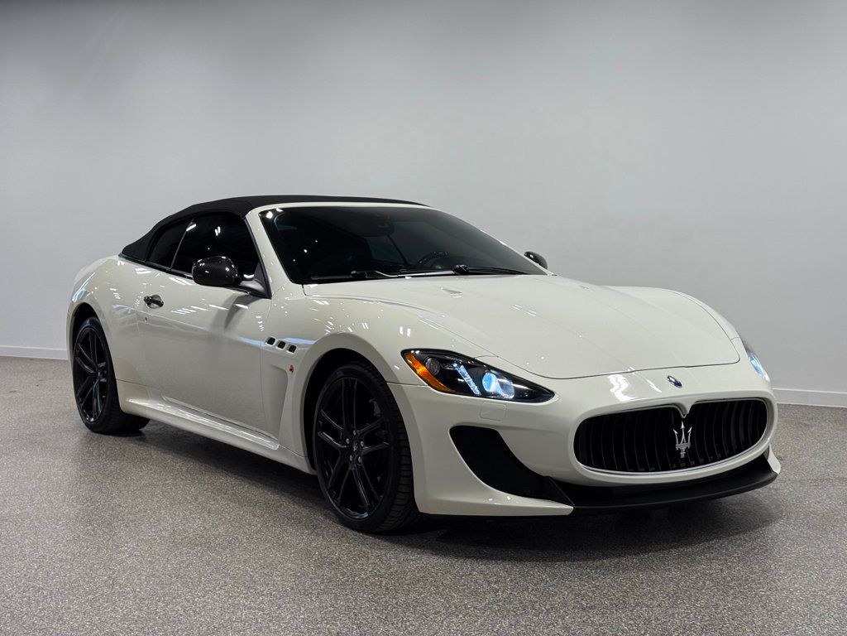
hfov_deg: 39.7
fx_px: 1174
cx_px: 424
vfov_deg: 30.3
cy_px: 318
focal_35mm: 48
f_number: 1.78
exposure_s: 1/444
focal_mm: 6.76
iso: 64
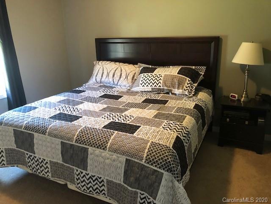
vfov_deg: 49.7
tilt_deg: -17.5
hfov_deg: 63.4
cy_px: 102
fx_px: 219
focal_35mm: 28
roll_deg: +2.2
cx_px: 136
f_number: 1.8
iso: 100
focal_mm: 3.99
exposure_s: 1/9
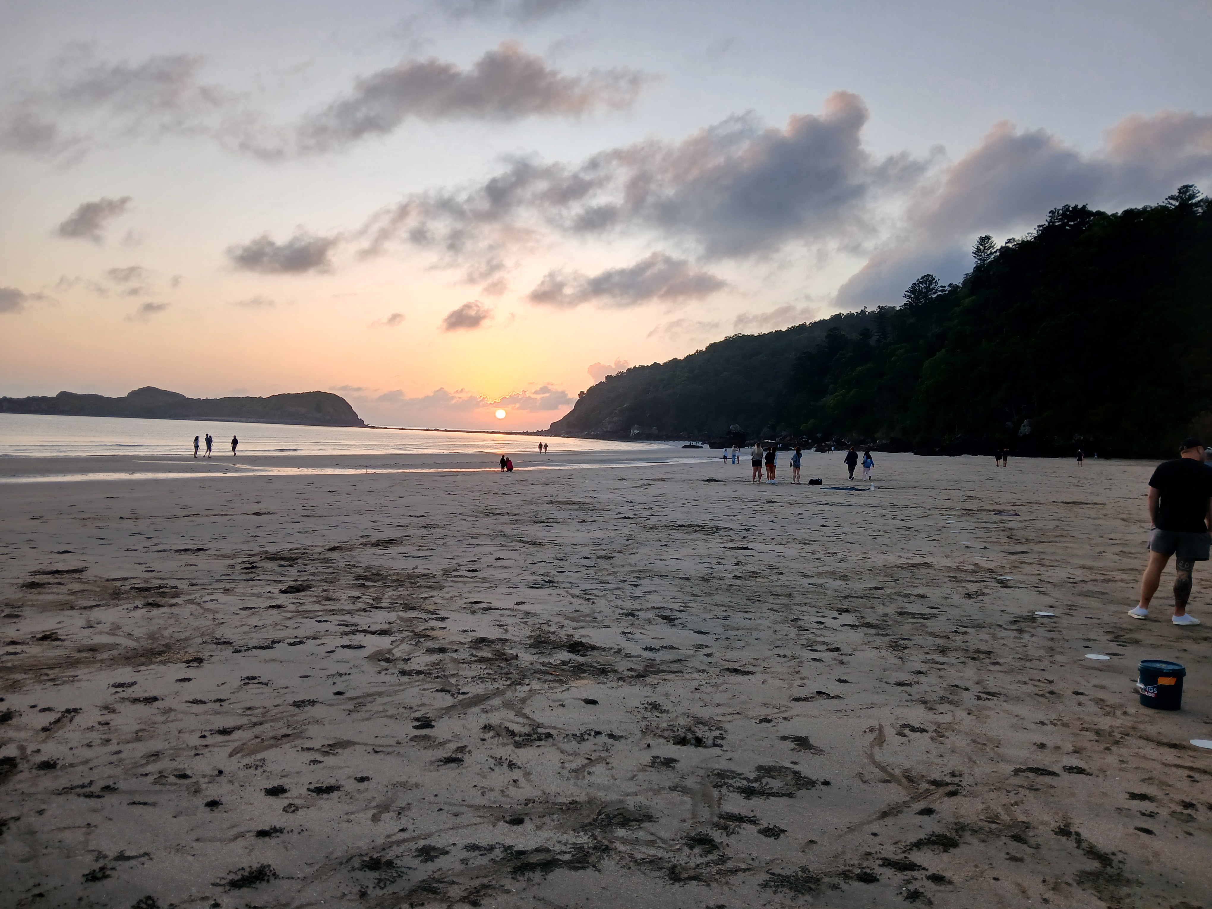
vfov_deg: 53.1
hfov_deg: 67.3
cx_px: 606
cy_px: 454
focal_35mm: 26
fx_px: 910
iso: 20
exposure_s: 1/102
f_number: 1.8
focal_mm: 3.98
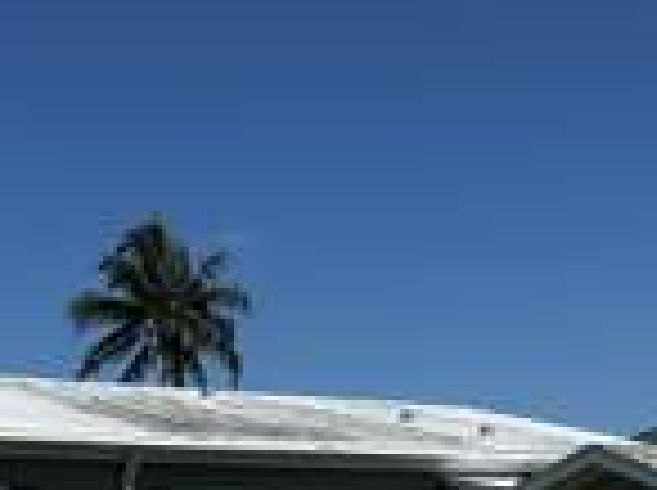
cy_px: 731
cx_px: 99
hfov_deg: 24.2
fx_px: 1497
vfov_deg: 16.9
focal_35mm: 79
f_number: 1.78
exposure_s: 1/8197
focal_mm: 6.86
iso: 80
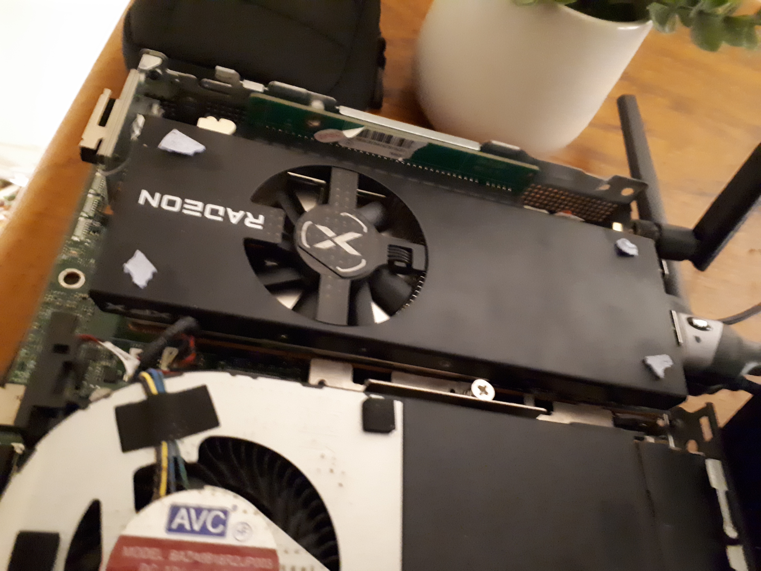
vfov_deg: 51.4
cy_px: 286
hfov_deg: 65.3
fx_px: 594
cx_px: 380
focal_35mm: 27
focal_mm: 3.6
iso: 2000
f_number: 1.9
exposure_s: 1/10
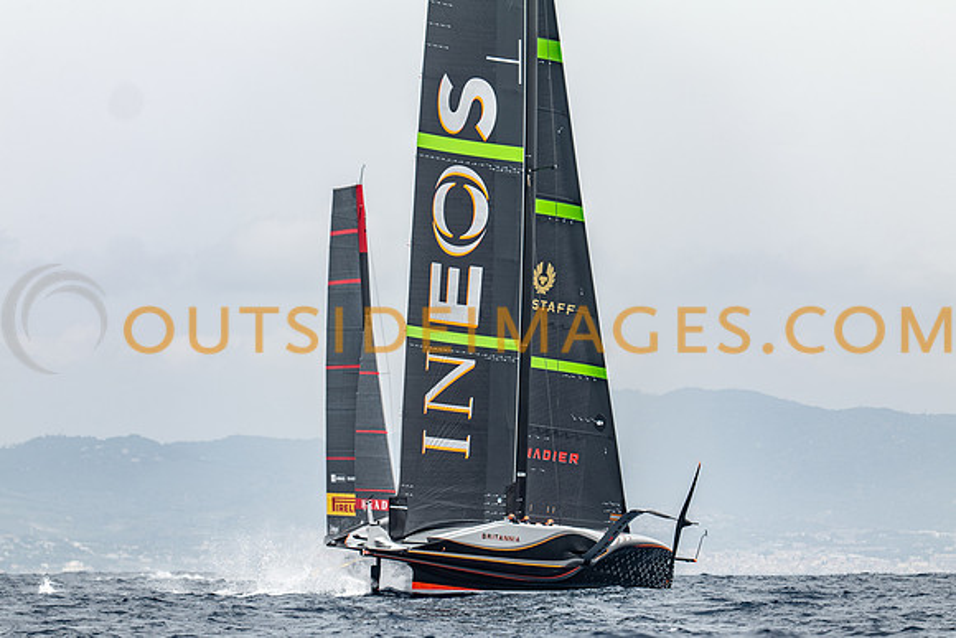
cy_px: 361
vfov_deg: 6.1
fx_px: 6023
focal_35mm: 227
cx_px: 478
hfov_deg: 9.1
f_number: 4
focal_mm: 200
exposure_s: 1/800
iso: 100
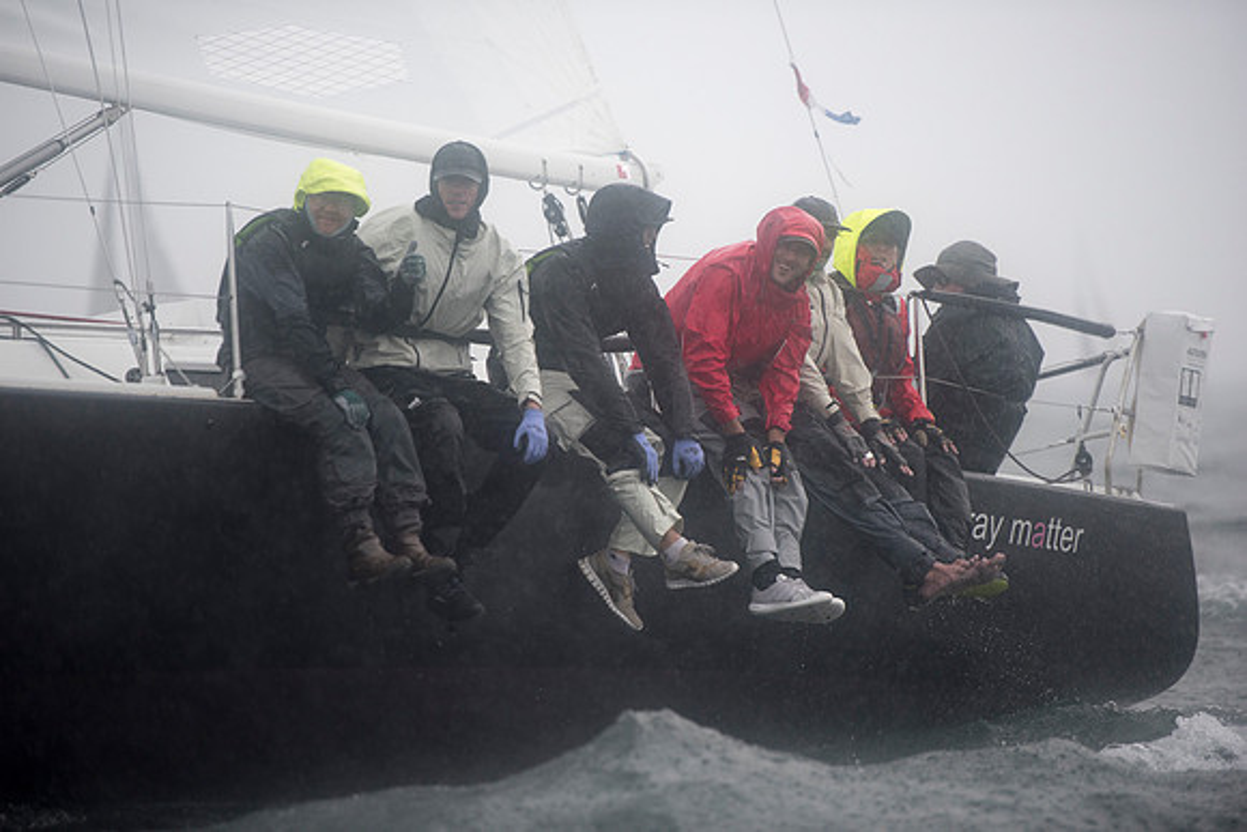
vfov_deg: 7.0
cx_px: 624
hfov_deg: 10.5
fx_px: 6756
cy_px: 416
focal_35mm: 195
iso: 400
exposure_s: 1/640
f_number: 2.8
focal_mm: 195
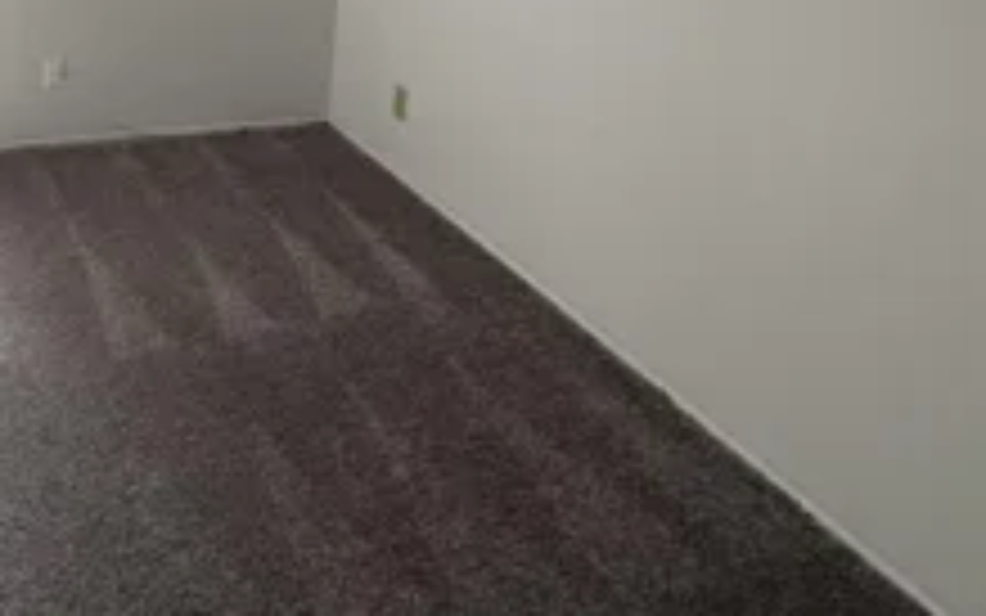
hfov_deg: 49.0
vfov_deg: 29.2
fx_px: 1021
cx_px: 221
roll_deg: -6.5
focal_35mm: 38
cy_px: -117
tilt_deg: -7.7
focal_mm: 2.22
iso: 64
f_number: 2.2
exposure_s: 1/180
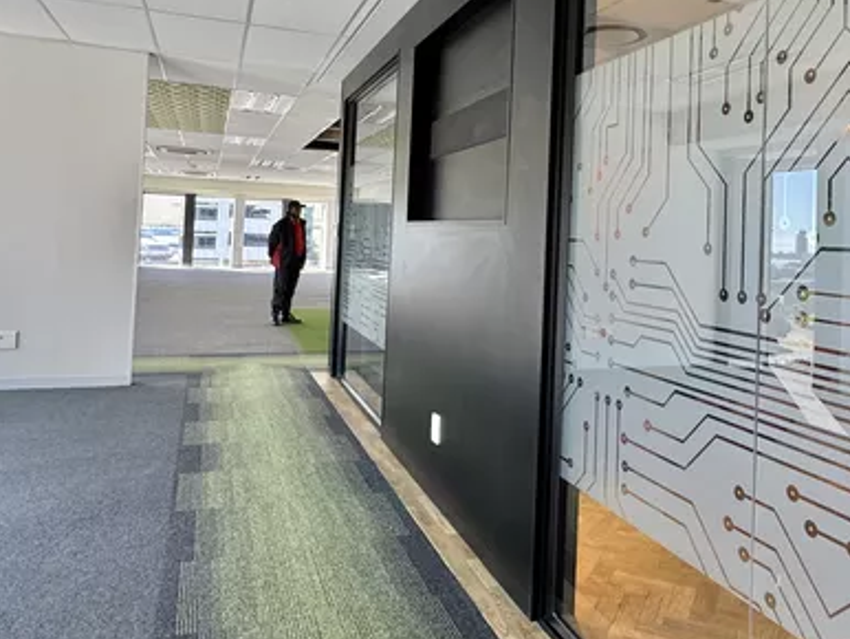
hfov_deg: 61.4
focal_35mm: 29
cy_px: 216
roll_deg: -2.4
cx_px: 484
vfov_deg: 47.5
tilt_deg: +1.8
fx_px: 713
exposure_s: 1/100
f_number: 2.2
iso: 160
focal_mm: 2.22
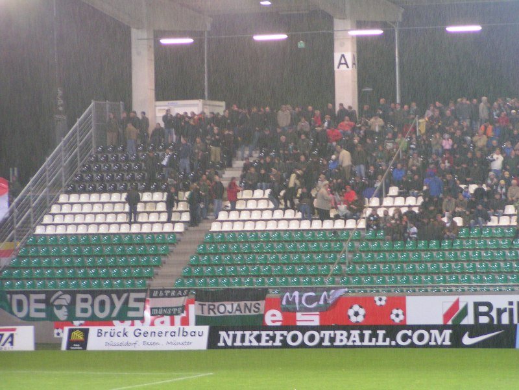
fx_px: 2459
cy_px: 195
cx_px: 260
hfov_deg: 12.0
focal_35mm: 164
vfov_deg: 9.1
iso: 200
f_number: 3.5
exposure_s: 1/25
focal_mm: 25.1
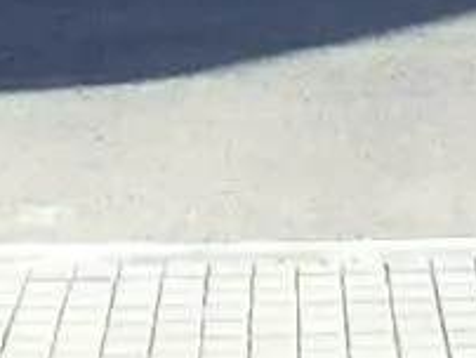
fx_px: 2285
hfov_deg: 11.9
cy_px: -822
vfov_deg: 7.5
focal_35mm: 166
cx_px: 297
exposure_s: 1/320
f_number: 3.5
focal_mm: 3.7
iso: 125
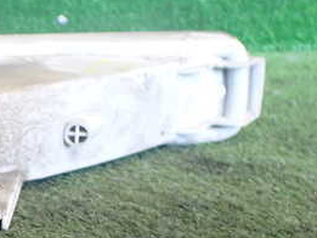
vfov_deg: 21.2
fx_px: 632
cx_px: -40
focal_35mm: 69
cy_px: 164
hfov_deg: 25.8
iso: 640
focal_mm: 5.4
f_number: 2.3
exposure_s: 1/125
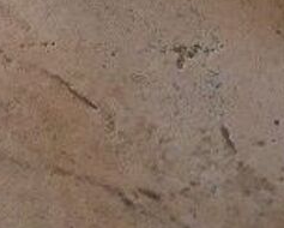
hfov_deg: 16.7
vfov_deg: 12.8
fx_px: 900
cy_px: -211
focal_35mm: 107
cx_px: -102
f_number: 3.4
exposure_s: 1/25
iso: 800
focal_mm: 4.7
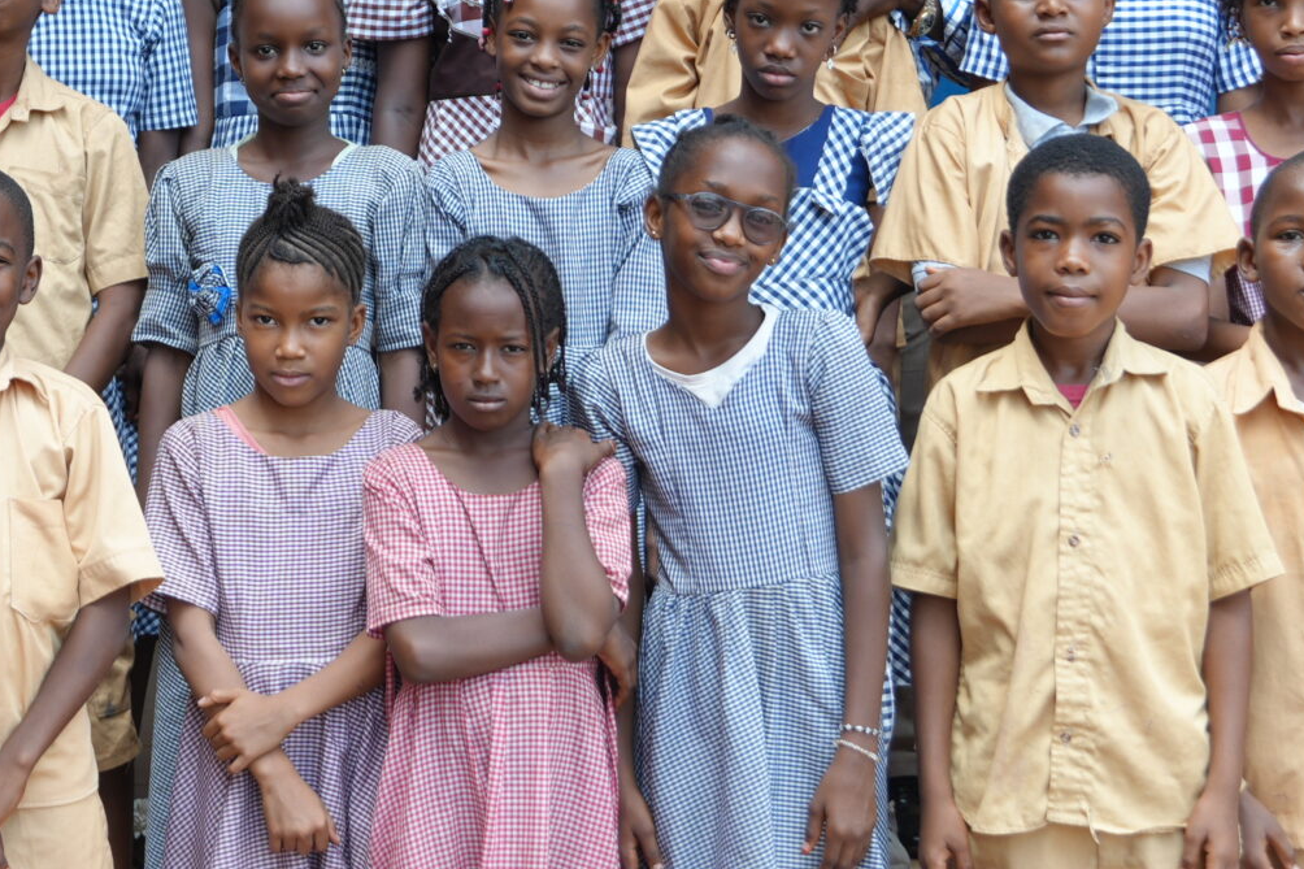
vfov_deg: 13.3
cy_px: 429
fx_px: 3740
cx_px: 383
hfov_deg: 19.7
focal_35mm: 103
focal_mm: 27
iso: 100
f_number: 4.5
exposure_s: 1/100
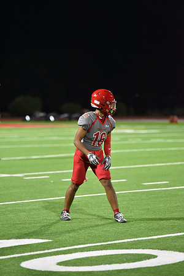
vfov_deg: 10.3
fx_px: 1533
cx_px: 92
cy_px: 138
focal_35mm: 200
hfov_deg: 6.9
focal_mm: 200
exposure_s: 1/1000
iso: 12800
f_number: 2.8
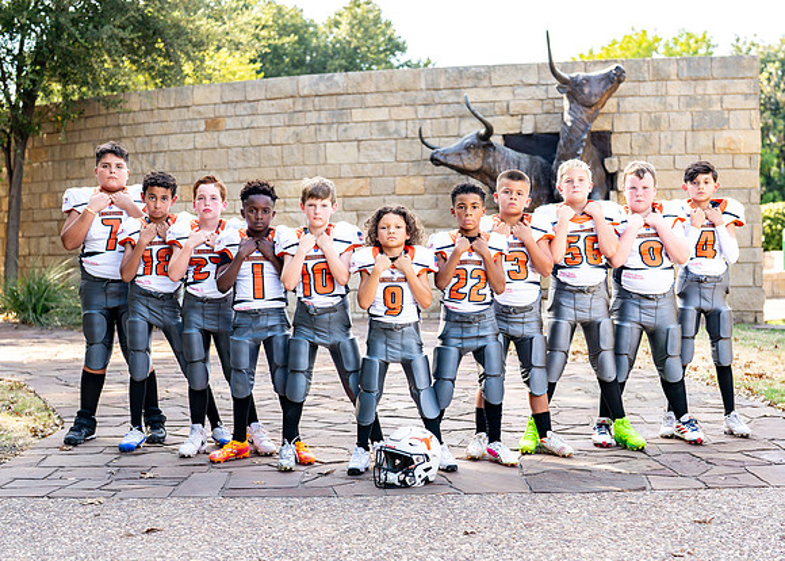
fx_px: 1558
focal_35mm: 70
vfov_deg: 20.4
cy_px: 308
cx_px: 414
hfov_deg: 28.3
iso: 250
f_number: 2.8
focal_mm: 50
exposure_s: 1/500
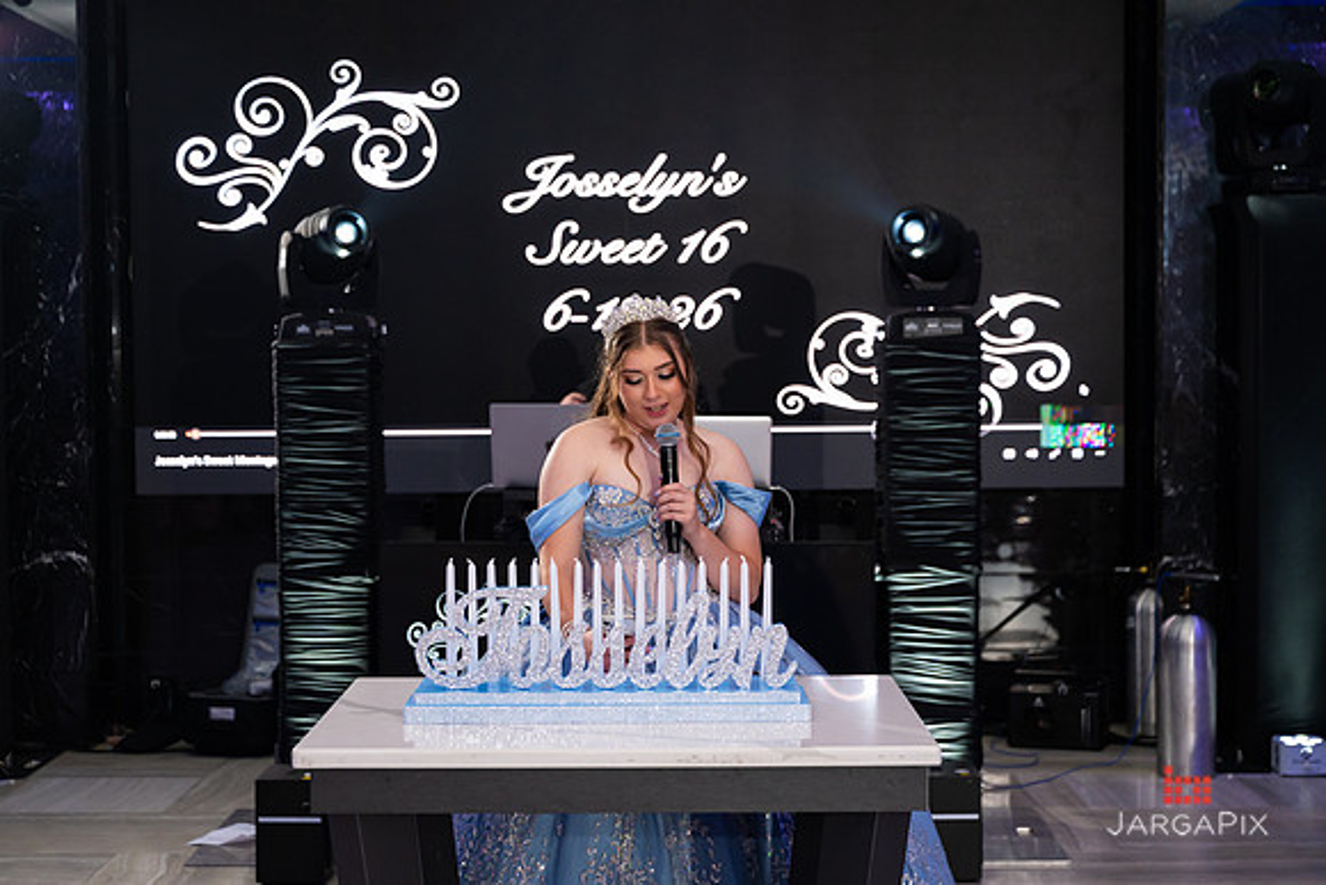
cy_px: 445
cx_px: 667
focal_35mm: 58
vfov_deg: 23.3
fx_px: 2145
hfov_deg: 34.4
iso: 1250
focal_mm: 55
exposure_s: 1/160
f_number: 3.2
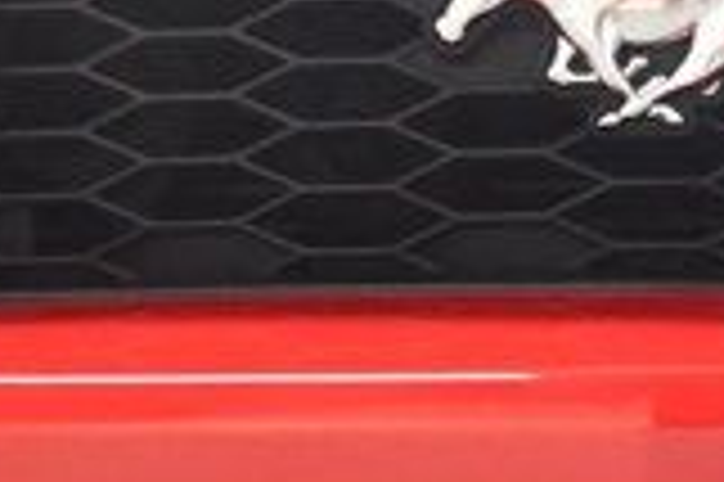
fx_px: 4601
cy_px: 374
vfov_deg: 6.0
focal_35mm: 229
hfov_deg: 8.9
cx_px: 720
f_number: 3.8
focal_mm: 24
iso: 3200
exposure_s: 1/100
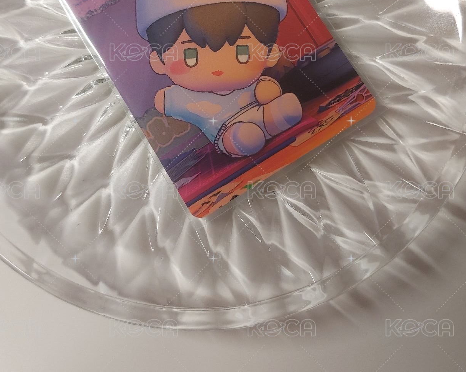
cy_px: 75
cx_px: 213
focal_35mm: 37
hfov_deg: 49.0
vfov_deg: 38.6
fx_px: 510
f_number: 1.8
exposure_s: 1/60
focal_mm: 5.23
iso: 64
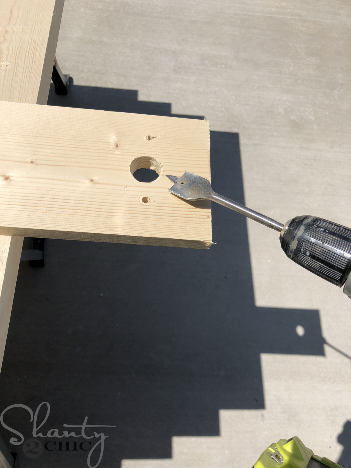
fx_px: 379
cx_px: 176
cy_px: 234
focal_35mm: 28
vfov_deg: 63.4
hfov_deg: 49.7
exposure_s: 1/4367
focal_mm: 4
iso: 25
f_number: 1.8
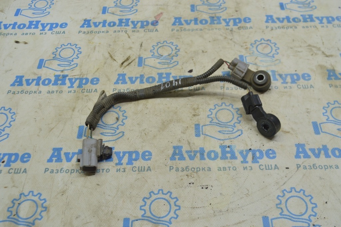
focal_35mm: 39
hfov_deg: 49.6
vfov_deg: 34.2
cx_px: 170
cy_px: 114
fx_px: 369
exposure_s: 1/40
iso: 400
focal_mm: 26
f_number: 5.6
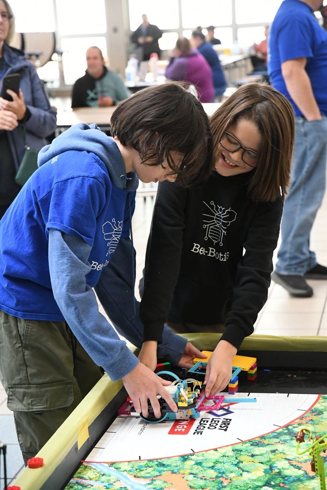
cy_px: 245
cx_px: 164
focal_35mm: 84
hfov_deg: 16.3
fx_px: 1144
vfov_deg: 24.2
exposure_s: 1/200
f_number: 4
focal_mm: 56
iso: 3200
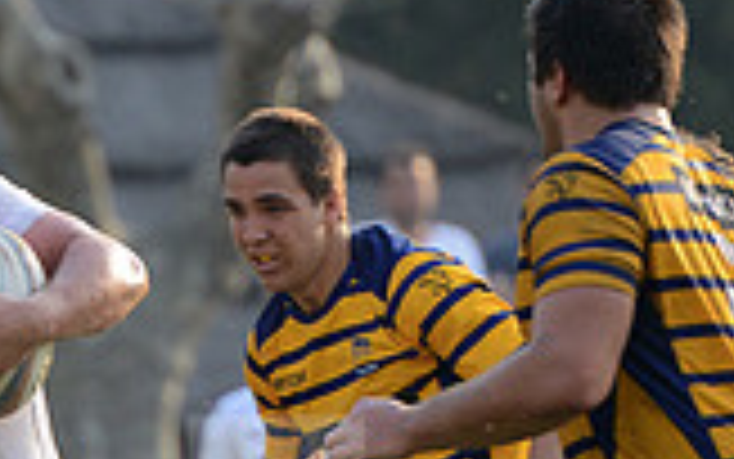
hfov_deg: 2.1
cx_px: -9
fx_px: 20291
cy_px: 551
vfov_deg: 1.3
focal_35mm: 1014
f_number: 4
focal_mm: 280
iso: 500
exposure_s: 1/640
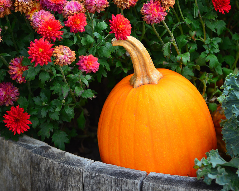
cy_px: 96
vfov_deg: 5.5
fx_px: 1992
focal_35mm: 282
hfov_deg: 6.9
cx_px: 111
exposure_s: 1/125
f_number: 5
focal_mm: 165
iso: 500
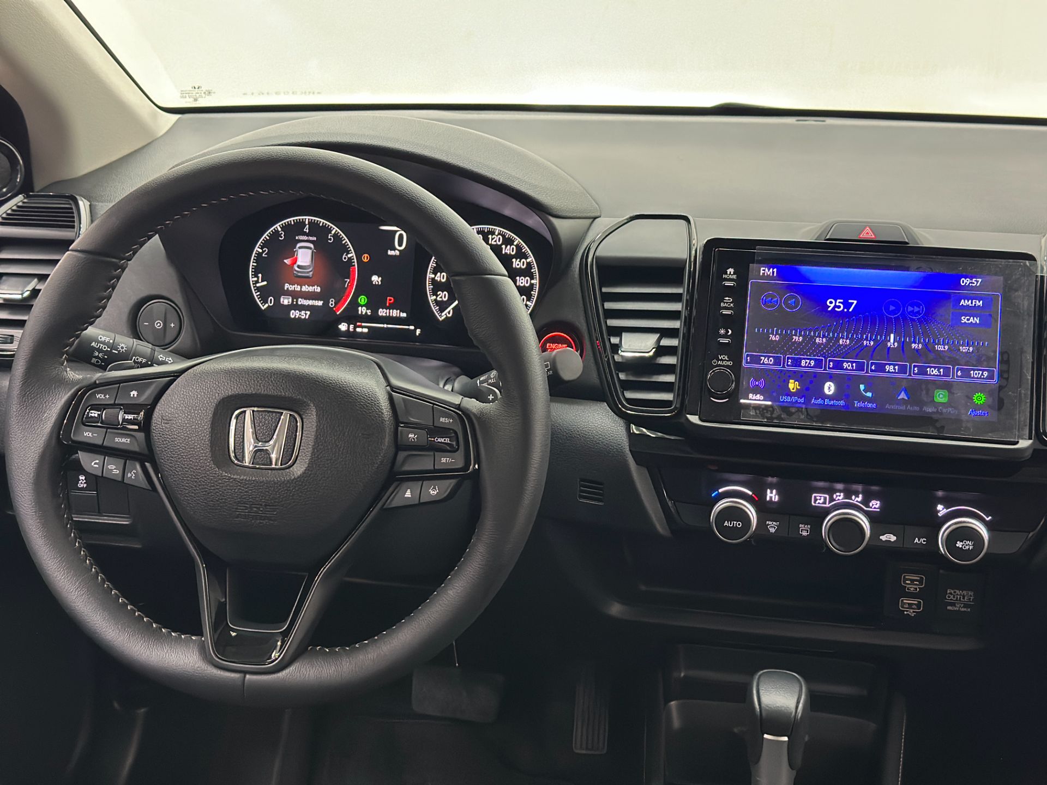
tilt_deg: -19.0
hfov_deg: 39.7
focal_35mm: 48
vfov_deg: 30.3
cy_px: 392
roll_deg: -0.6
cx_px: 524
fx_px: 1452
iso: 500
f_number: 1.78
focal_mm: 6.86
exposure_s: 1/40
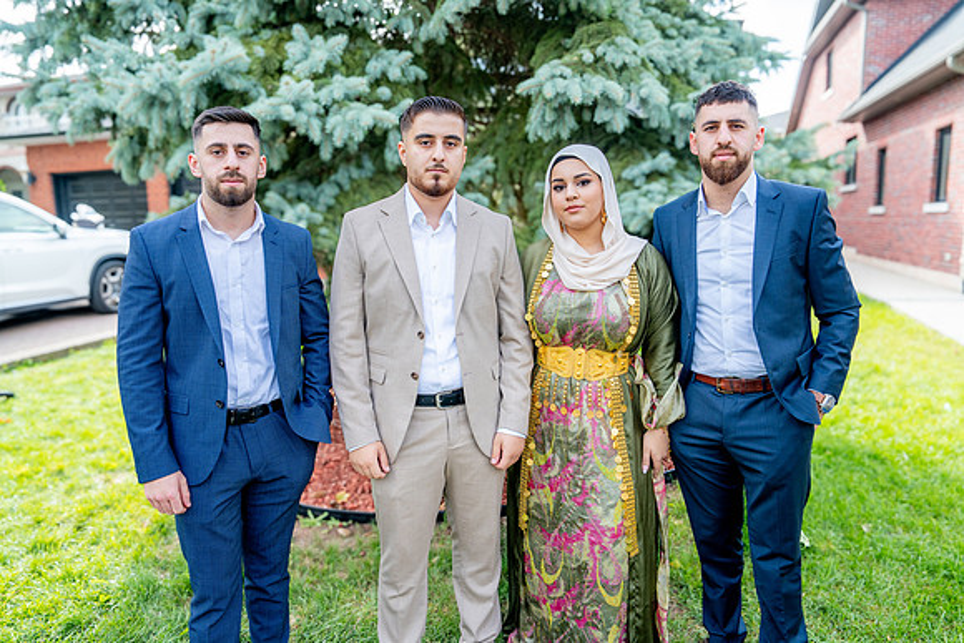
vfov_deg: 53.2
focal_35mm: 24
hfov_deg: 73.7
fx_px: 643
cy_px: 322
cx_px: 482
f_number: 5
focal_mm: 24
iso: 320
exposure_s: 1/400
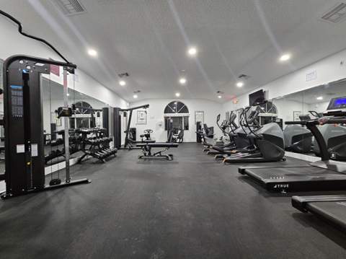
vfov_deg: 89.8
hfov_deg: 106.2
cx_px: 173
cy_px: 130
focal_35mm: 13
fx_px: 130
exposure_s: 1/30
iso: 500
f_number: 2.2
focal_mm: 2.2
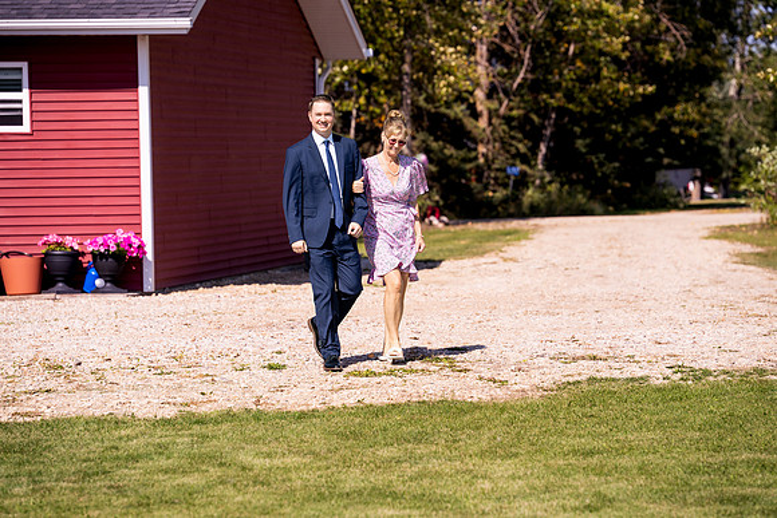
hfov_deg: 13.7
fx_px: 3238
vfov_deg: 9.2
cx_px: 388
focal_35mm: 150
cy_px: 259
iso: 125
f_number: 4
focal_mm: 150
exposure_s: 1/1250
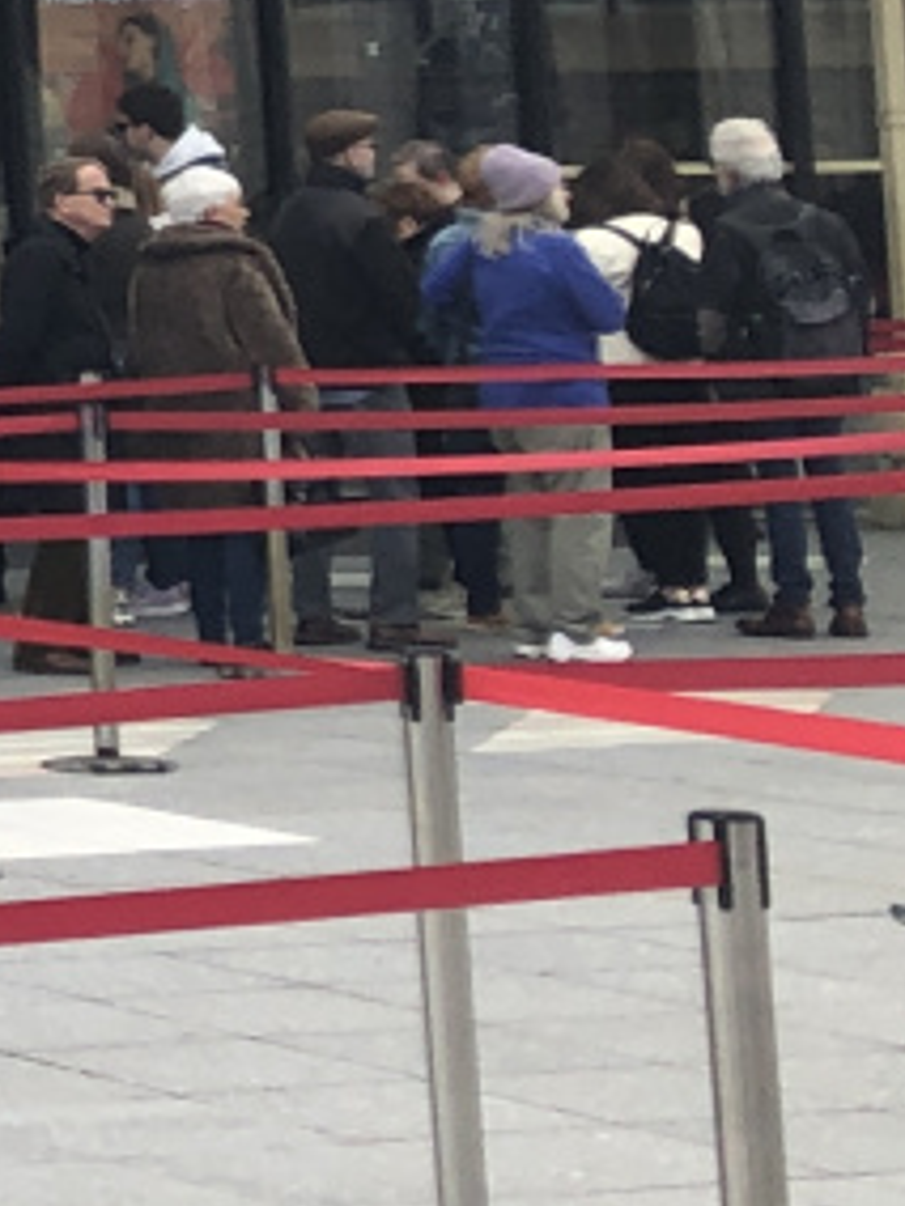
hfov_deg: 7.7
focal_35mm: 158
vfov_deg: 12.3
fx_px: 5508
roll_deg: +0.1
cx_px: -2129
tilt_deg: +5.4
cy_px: -178
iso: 20
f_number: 1.8
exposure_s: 1/390
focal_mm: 3.99
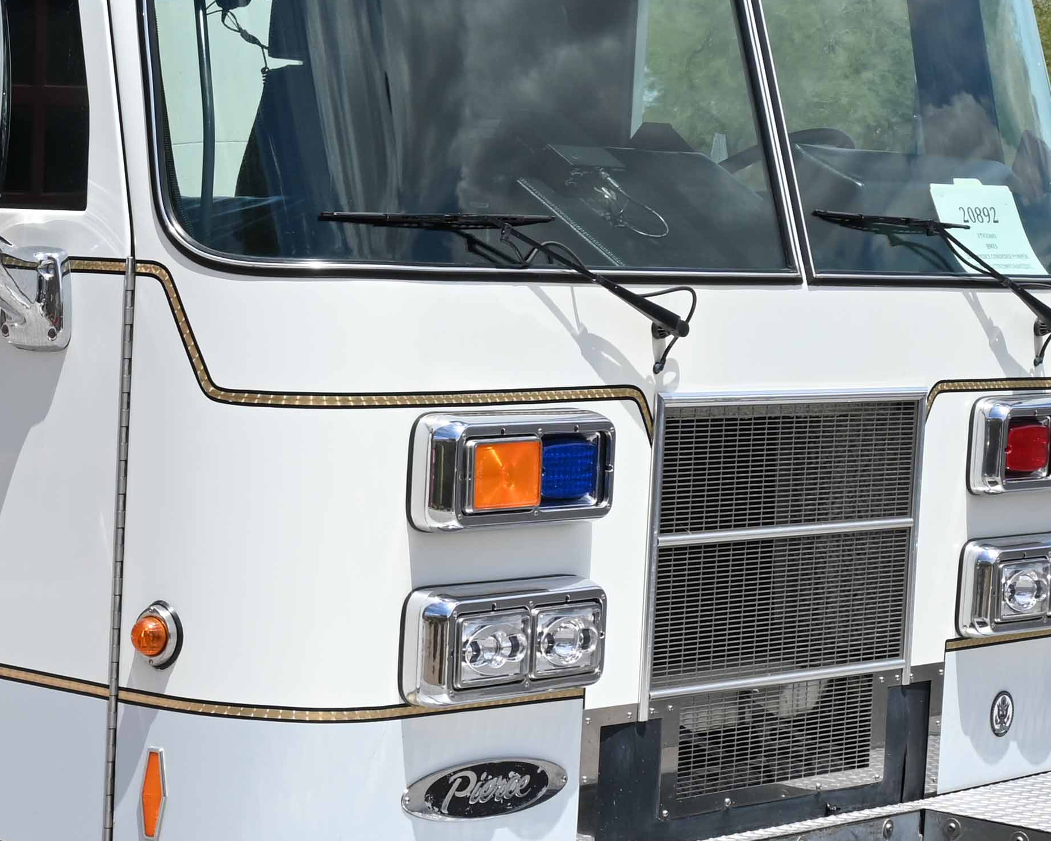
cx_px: -135
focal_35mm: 97
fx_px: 3030
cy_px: 512
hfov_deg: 18.8
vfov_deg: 15.8
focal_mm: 23
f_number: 9
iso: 100
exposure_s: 1/320
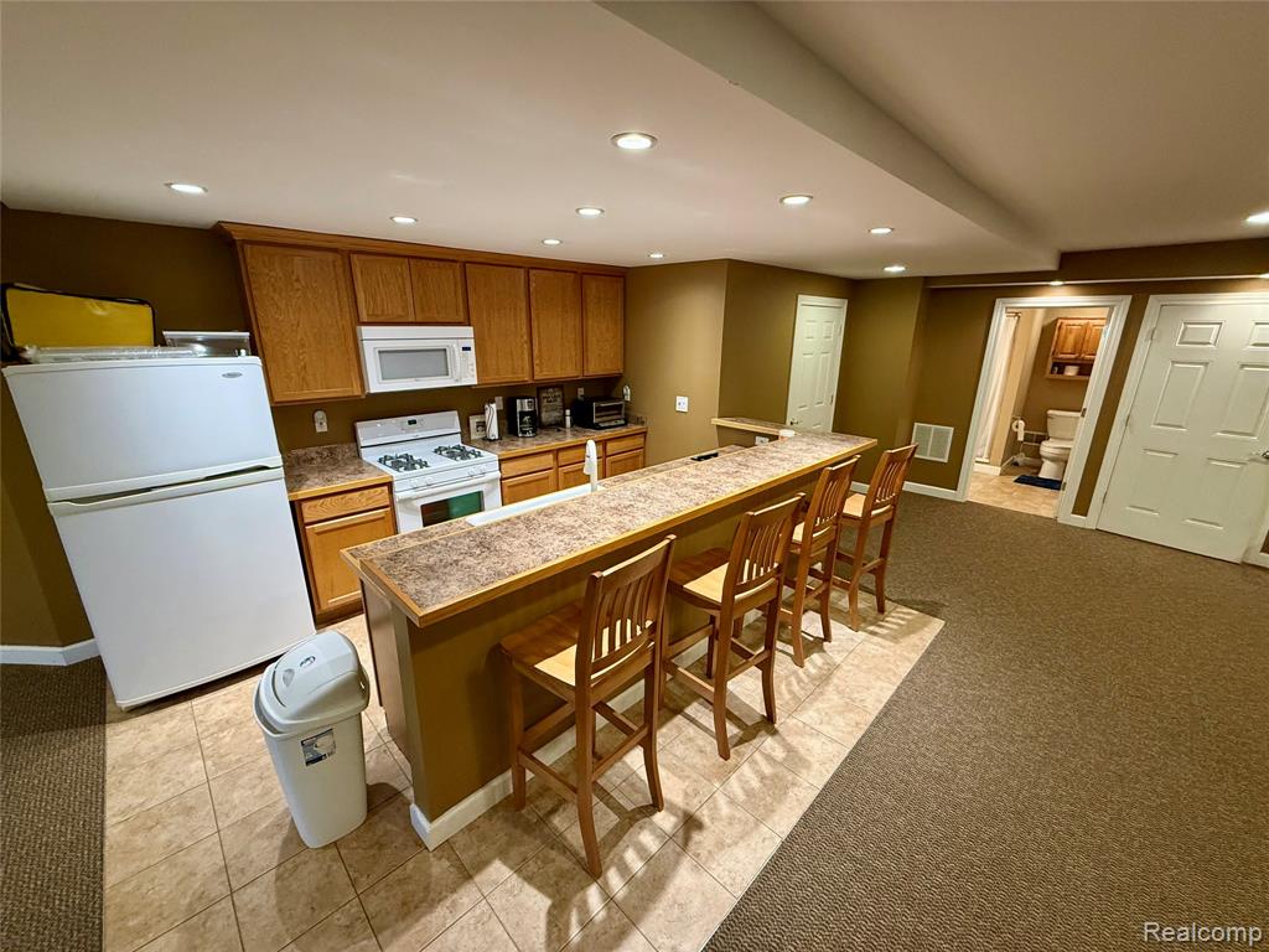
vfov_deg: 85.7
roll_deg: -0.5
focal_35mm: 14
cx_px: 634
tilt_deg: -16.4
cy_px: 476
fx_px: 513
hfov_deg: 102.1
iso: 320
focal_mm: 2.22
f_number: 2.2
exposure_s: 1/60
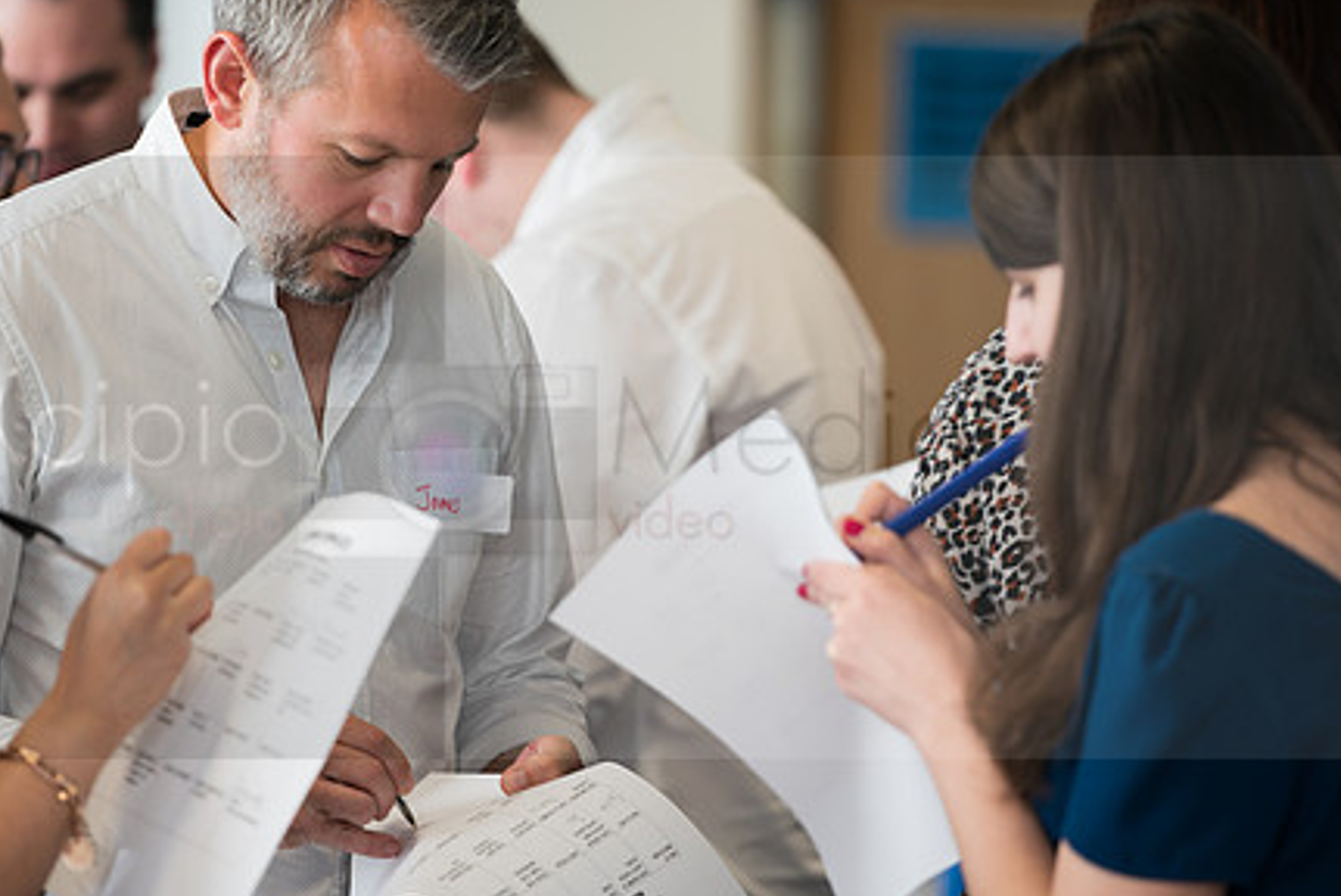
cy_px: 499
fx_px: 9728
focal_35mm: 261
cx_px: 513
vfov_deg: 5.3
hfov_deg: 7.9
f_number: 2.8
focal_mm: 181
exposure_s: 1/125
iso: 250
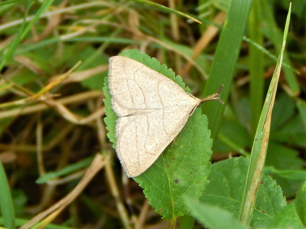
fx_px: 2051
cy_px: 114
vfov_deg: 6.4
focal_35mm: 232
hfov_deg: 8.5
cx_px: 153
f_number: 5.6
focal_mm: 41.7
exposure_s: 1/250
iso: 220
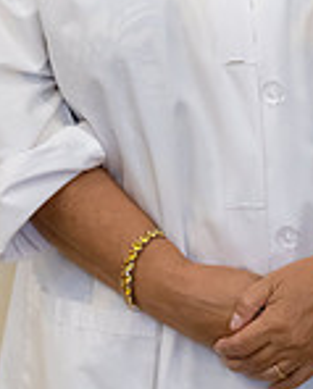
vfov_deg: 5.5
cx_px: 200
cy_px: -103
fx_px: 4006
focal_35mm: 347
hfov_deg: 4.5
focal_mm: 122
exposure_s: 1/80
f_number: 4
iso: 5000
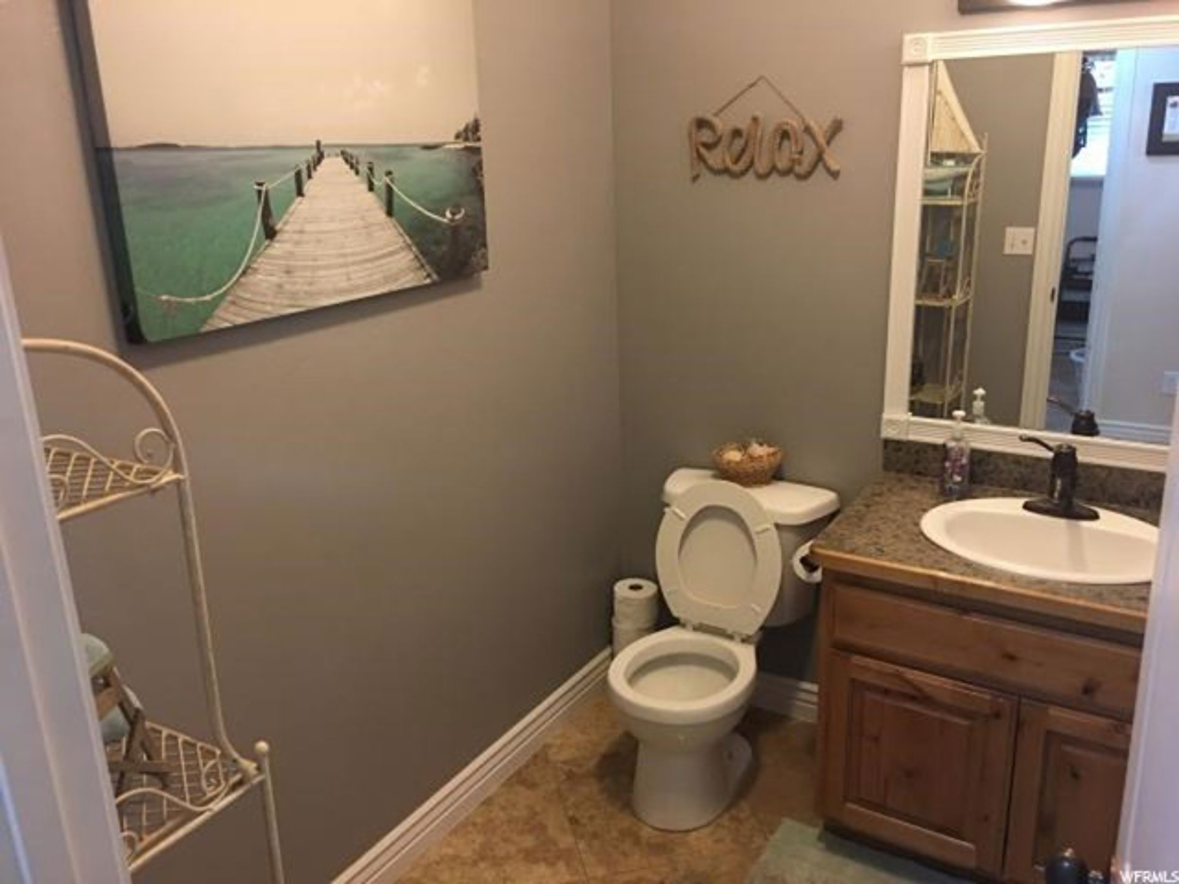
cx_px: 590
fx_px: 988
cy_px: 442
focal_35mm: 29
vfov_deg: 48.2
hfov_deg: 61.7
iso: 100
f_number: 2.2
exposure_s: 1/15
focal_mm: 4.15
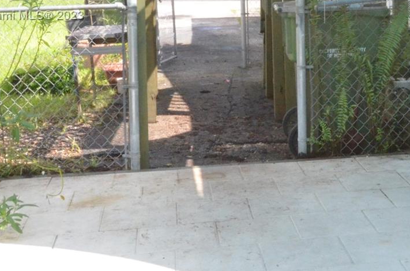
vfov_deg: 16.5
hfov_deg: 24.5
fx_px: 921
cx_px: 360
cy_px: 16
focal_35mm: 81
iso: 5000
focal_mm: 24
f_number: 22
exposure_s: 1/250
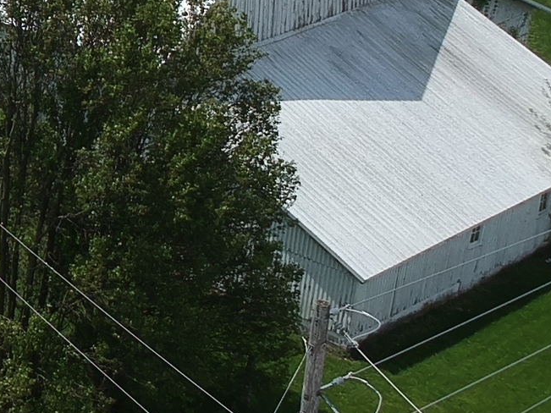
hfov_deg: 14.8
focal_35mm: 118
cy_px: -16
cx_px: -416
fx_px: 1878
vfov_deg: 12.4
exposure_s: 1/1600
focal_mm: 4.49
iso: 101
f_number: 2.6
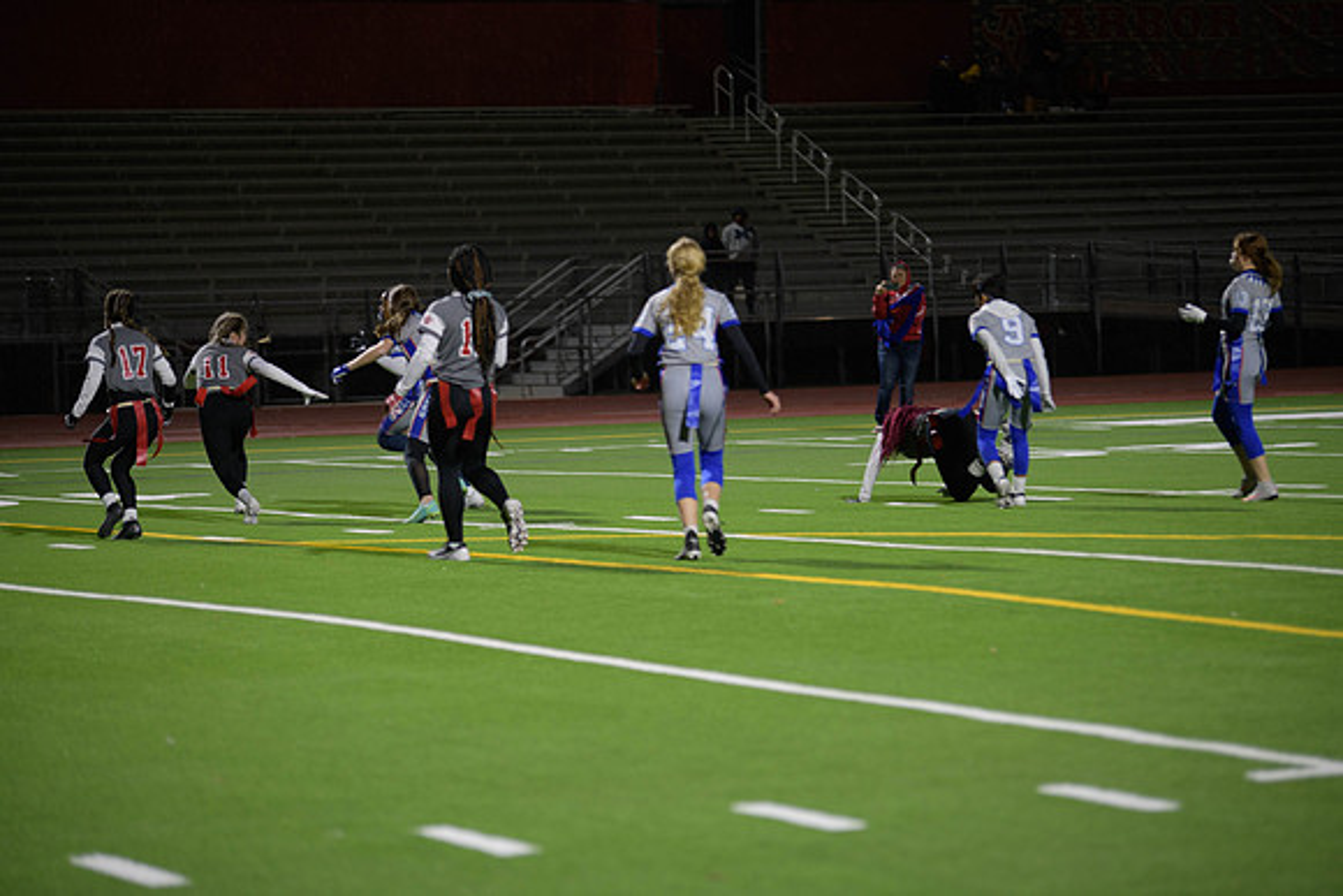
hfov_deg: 14.7
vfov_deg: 9.8
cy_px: 448
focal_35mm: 140
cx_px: 672
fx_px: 5224
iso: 800
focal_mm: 140
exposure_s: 1/200
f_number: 2.8
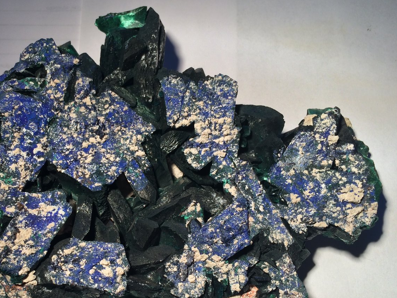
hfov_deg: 45.0
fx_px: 470
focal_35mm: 41
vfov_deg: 35.0
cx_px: 126
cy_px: 177
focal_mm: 4.15
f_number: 2.2
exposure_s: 1/120
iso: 32
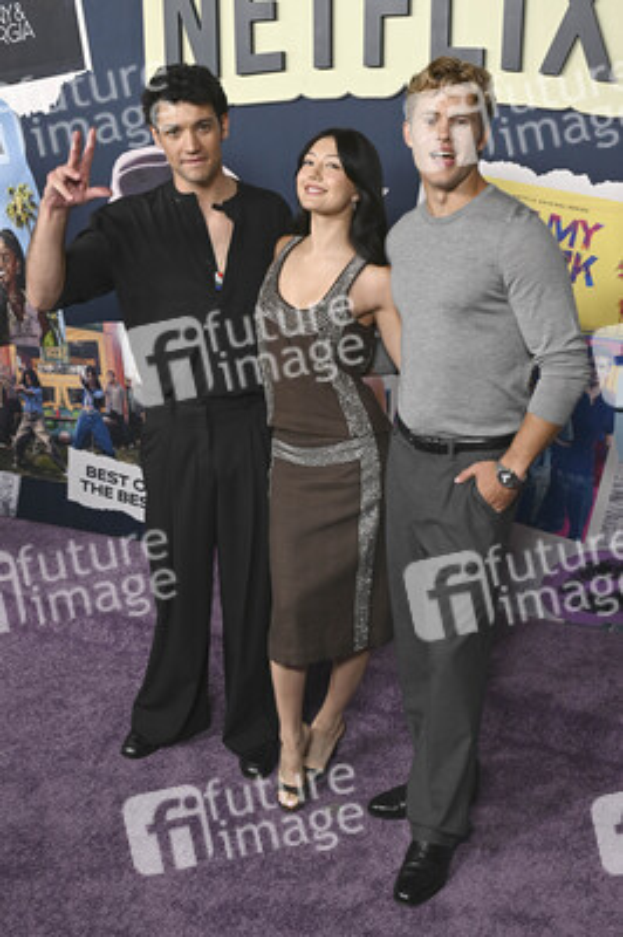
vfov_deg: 49.6
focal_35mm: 39
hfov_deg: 34.2
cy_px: 468
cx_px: 312
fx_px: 1014
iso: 1250
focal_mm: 39
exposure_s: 1/250
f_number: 6.3
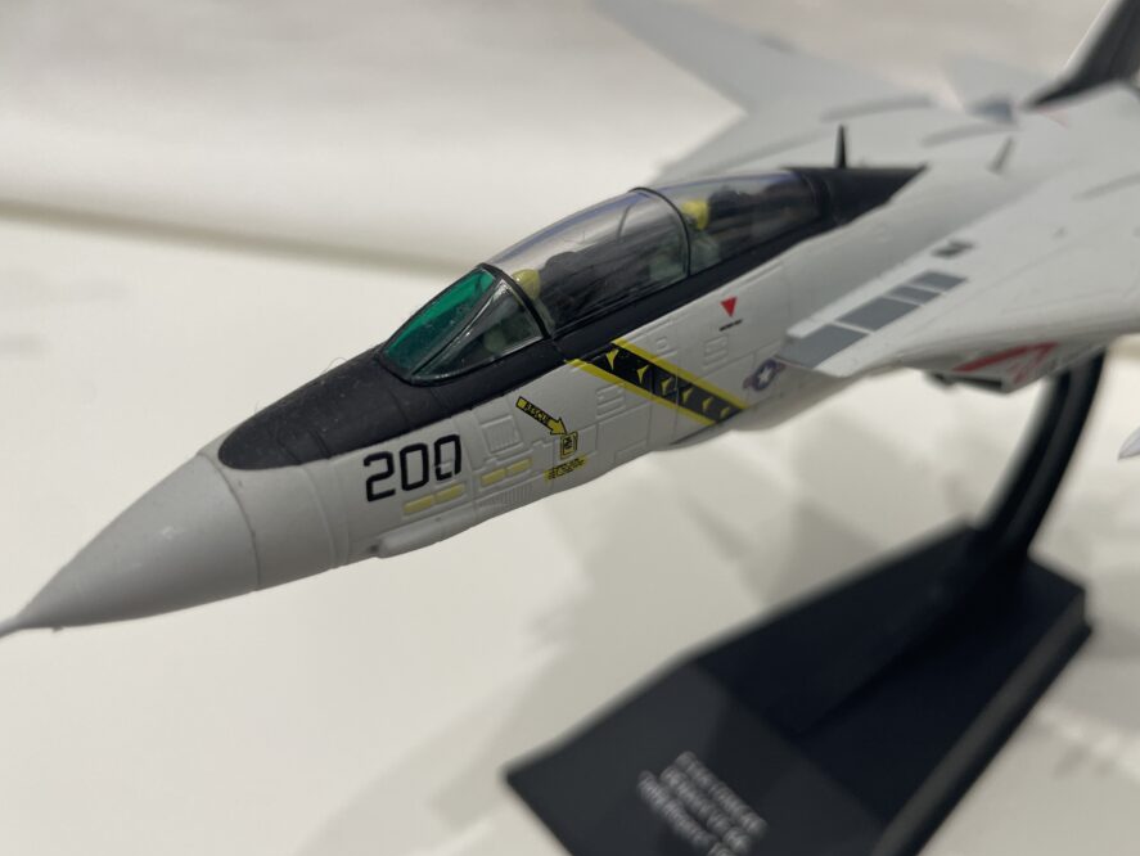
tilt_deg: -30.4
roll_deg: +1.7
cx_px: 595
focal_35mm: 30
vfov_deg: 46.8
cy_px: 388
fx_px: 988
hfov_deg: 59.9
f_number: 1.6
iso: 80
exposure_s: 1/90
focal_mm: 4.2
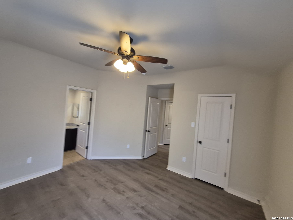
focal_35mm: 13
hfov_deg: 106.2
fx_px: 110
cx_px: 146
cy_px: 110
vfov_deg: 89.9
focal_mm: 1.74
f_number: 2.2
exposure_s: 1/60
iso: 250
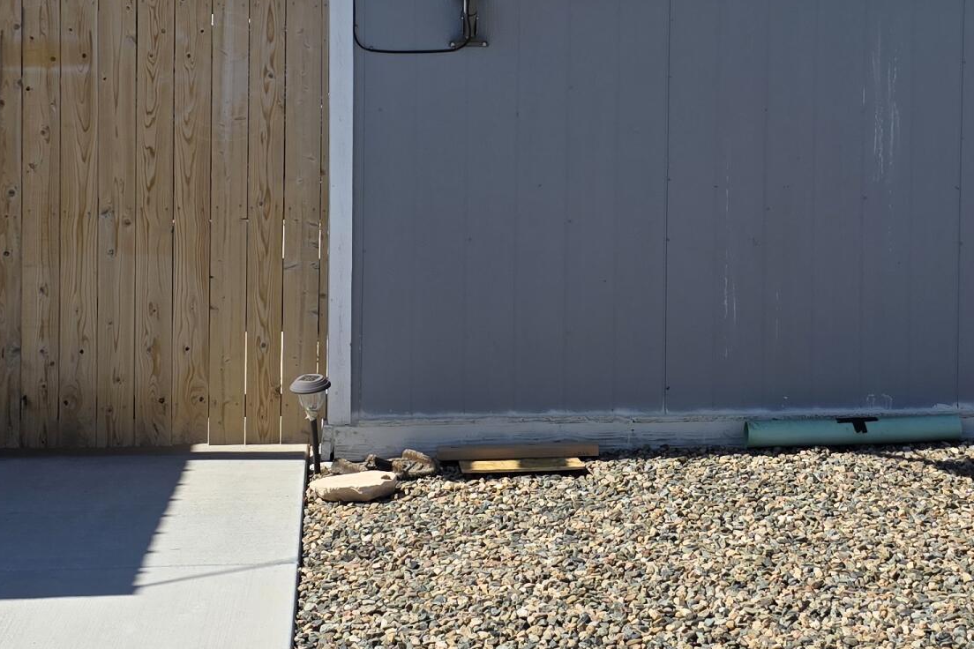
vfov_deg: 20.7
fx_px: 1758
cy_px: 138
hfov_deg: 30.9
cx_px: 596
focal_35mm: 65
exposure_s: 1/6574
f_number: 1.7
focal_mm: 6.3
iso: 80
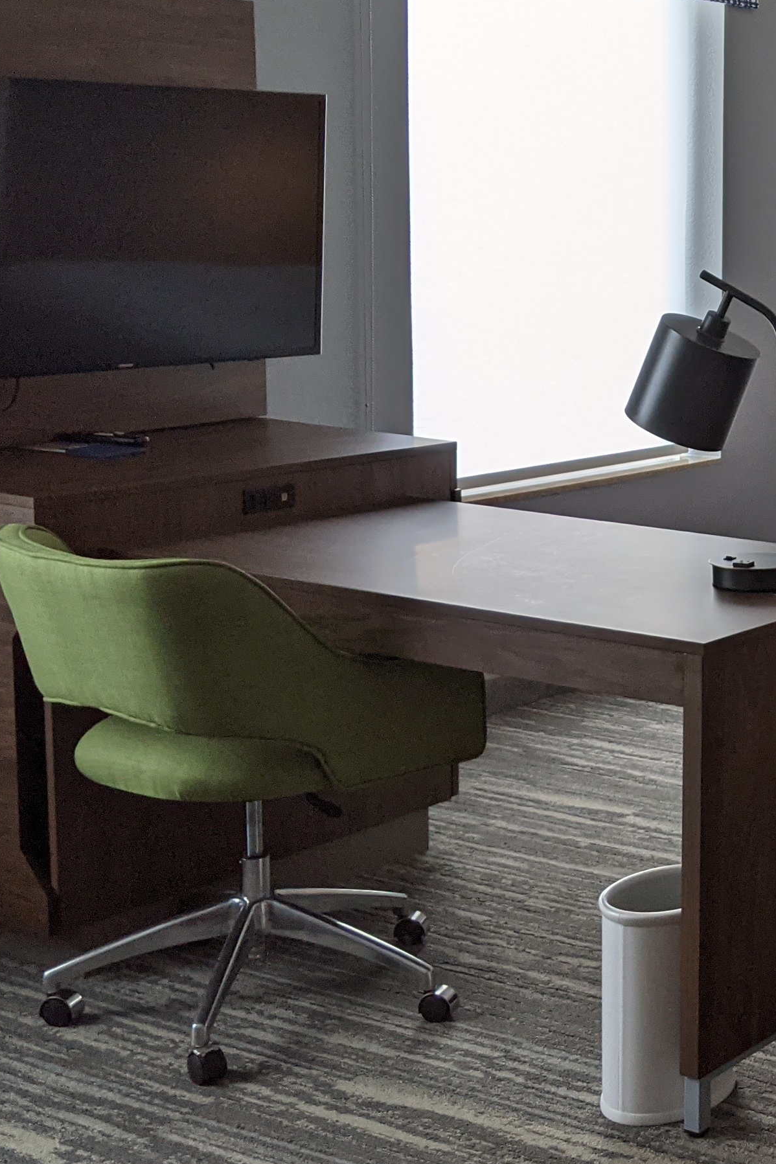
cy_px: 499
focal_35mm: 63
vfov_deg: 31.8
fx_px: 2037
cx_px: 1017
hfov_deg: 19.8
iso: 55
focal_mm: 4.44
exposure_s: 1/120
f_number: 1.8
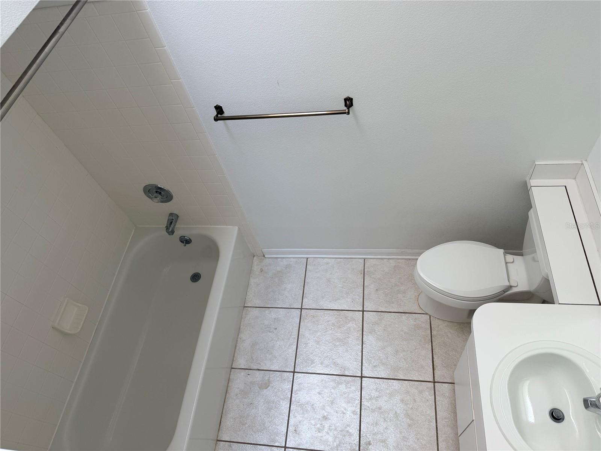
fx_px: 417
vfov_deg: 56.8
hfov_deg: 71.6
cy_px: 226
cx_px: 300
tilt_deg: -53.4
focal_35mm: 24
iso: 80
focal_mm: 6.76
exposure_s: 1/121
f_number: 1.78
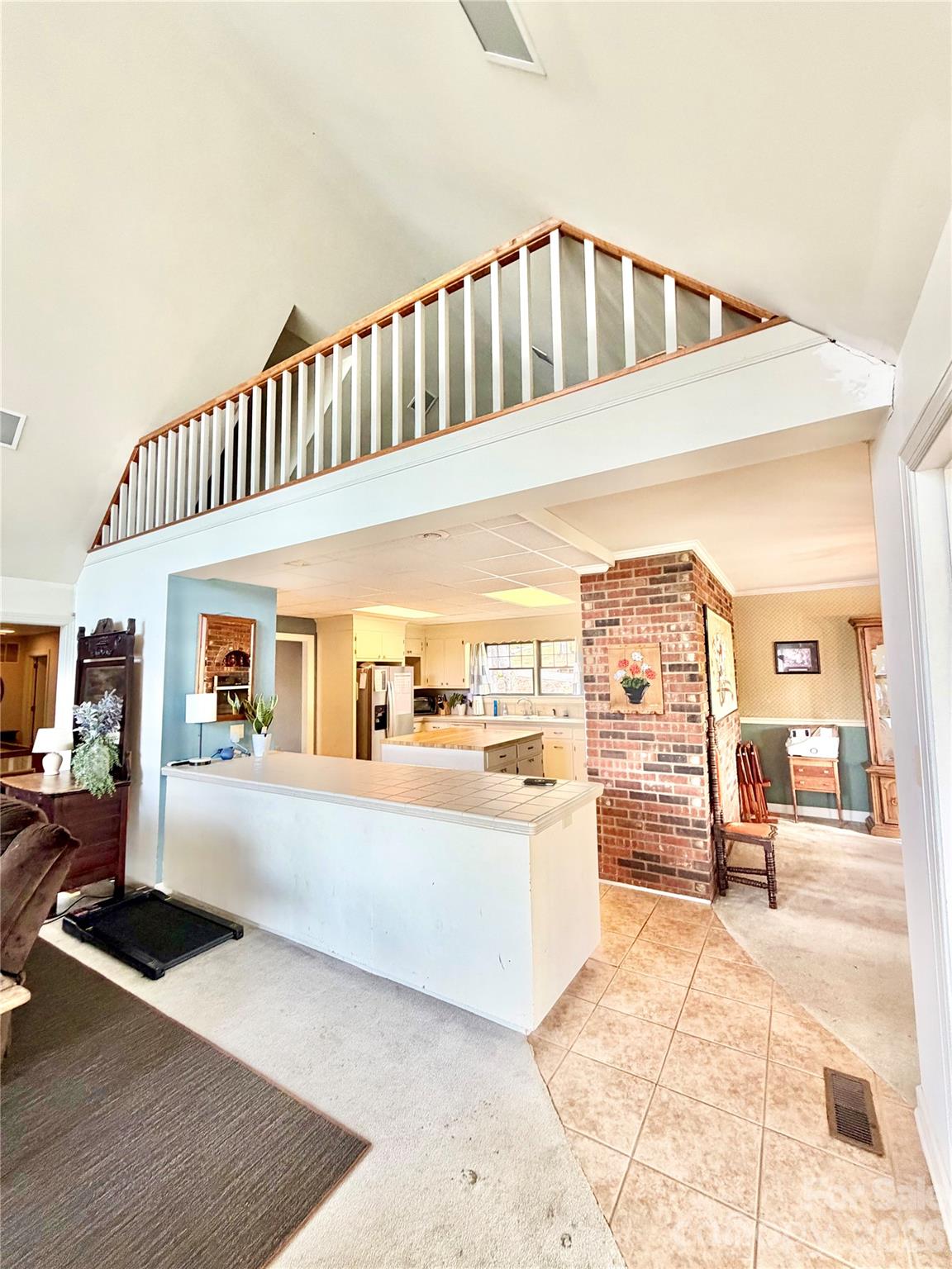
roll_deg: +1.0
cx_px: 476
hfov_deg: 85.7
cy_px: 634
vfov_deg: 102.1
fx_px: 513
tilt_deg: +5.2
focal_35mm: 14
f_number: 2.2
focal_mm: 2.22
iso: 320
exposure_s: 1/121
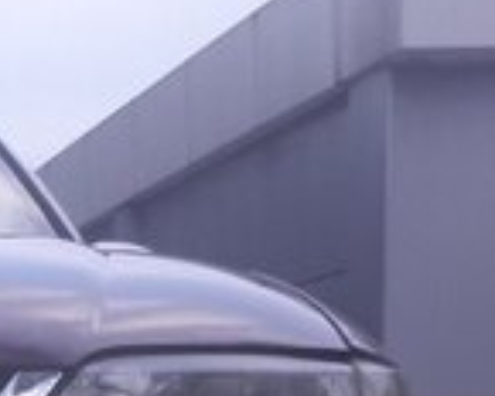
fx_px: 1817
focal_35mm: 124
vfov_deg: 11.4
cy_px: 742
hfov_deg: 13.9
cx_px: -382
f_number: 1.9
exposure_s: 1/100
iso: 50
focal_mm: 3.7
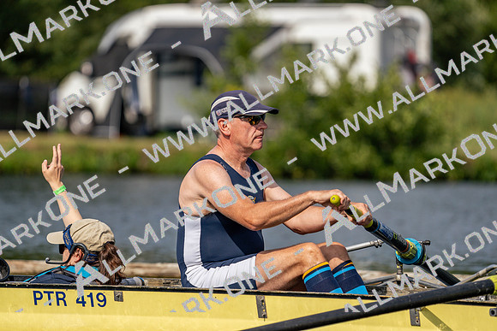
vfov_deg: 3.5
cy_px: 166
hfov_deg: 5.2
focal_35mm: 397
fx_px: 5482
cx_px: 248
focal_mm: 397
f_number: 6.3
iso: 200
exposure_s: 1/1600
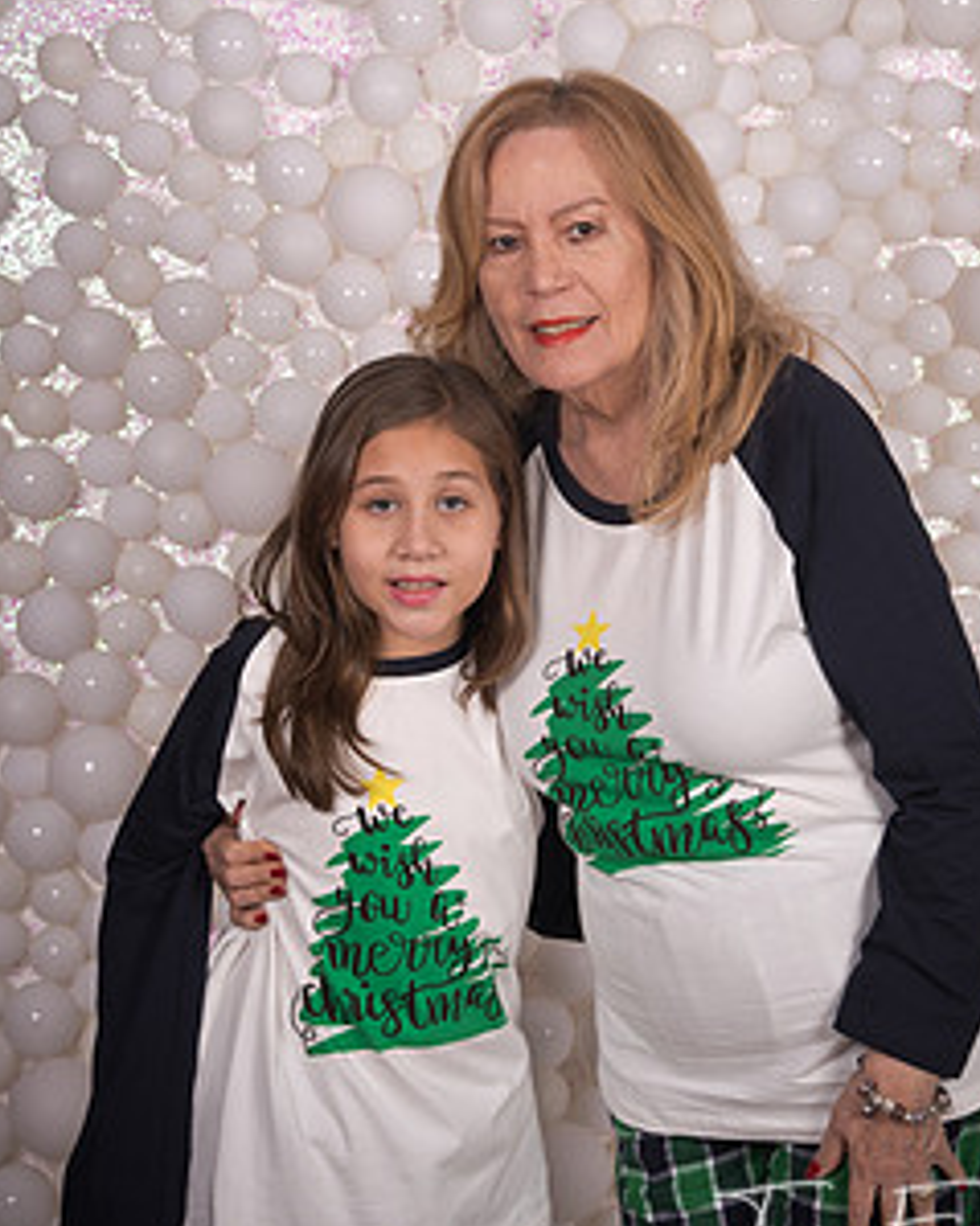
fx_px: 3337
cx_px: 539
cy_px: 467
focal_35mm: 92
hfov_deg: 16.7
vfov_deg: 20.8
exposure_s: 1/125
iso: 50
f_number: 14
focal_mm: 65
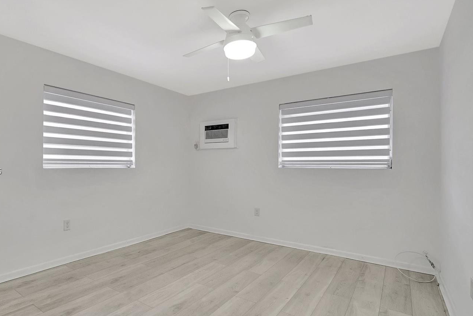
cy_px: 172
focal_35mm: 21
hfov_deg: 80.8
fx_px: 271
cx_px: 179
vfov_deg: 60.3
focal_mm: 16.5
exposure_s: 1/5
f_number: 13
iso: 640
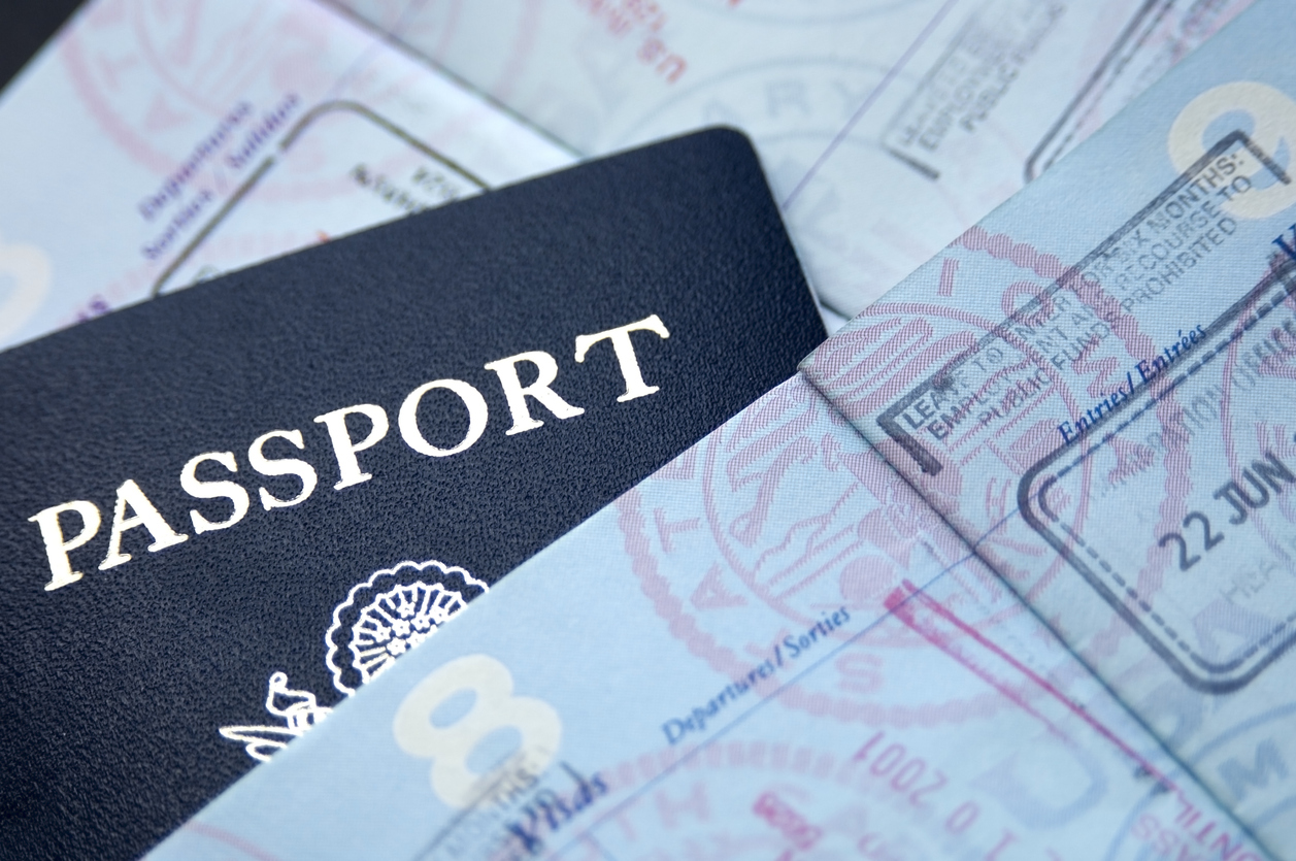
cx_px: 648
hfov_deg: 13.1
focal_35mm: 158
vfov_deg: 8.7
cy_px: 430
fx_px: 5663
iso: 100
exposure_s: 1/10
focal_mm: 105
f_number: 4.5
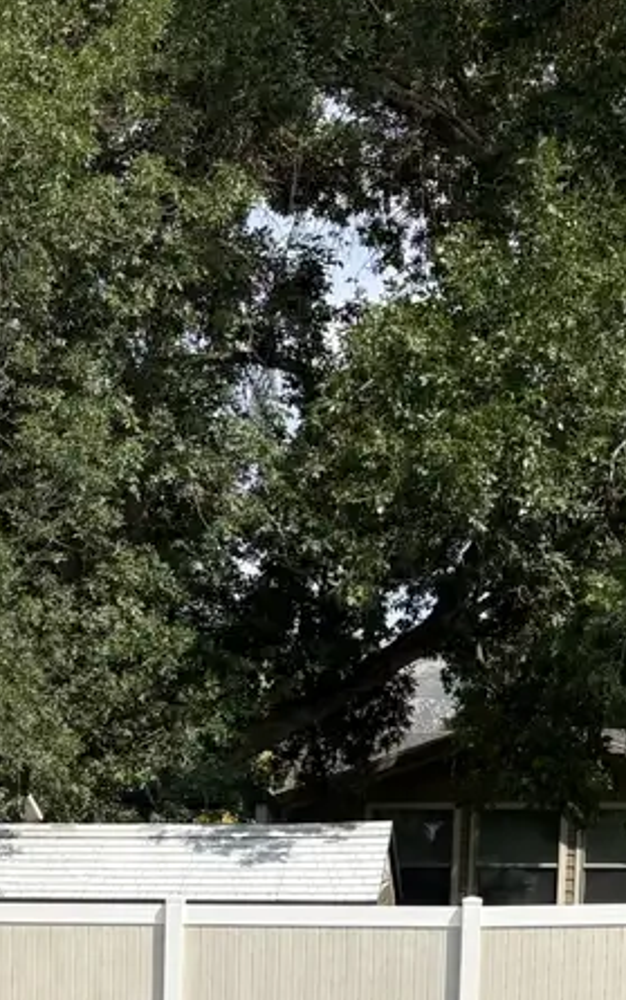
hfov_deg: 14.4
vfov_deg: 21.9
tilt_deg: -6.2
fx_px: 2428
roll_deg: -0.2
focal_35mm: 89
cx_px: -9
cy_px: 1141
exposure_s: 1/3279
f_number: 1.6
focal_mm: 5.96
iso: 50
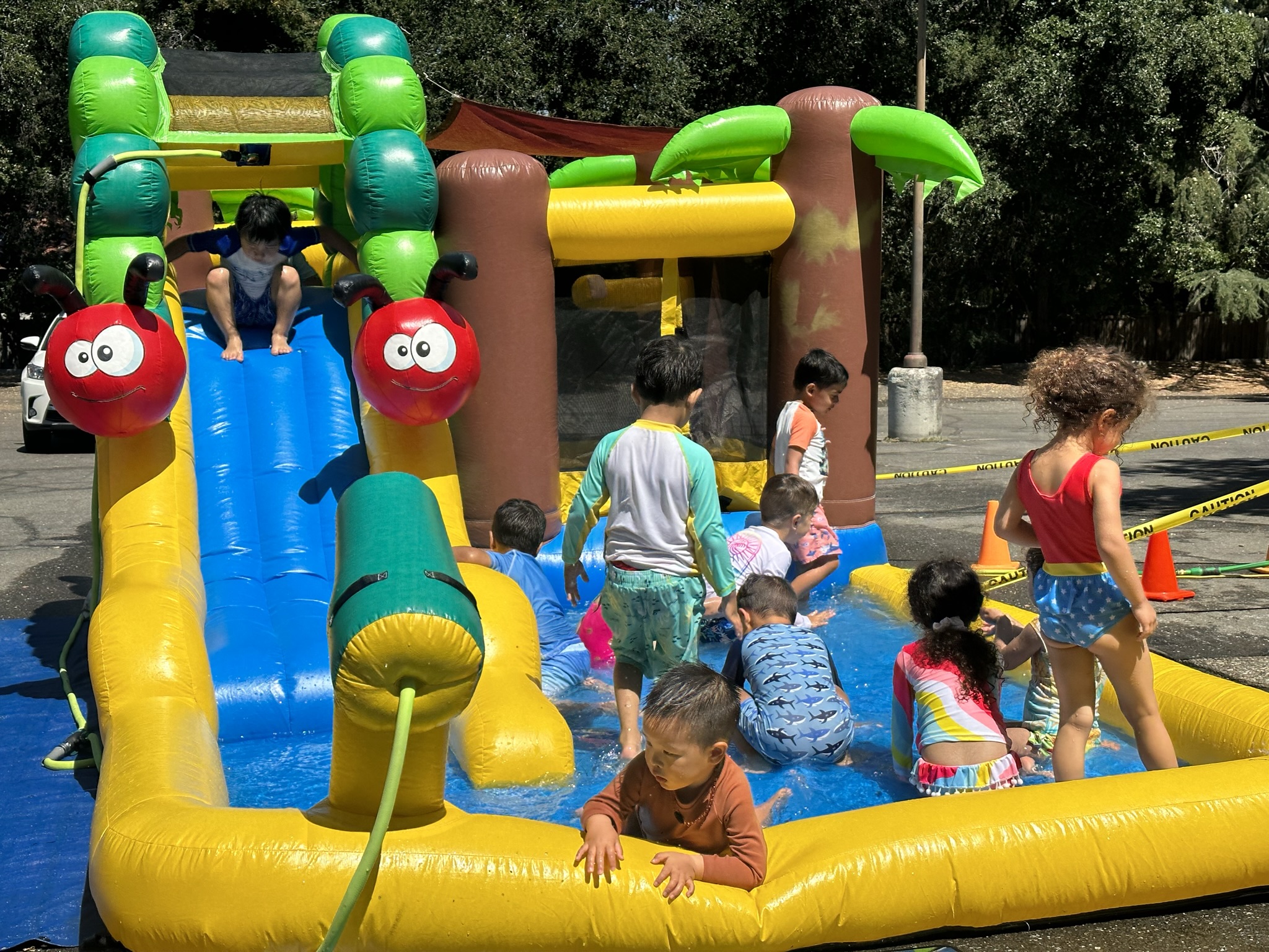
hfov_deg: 39.7
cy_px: 476
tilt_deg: -8.2
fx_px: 1760
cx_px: 634
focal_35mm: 48
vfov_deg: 30.3
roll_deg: +1.0
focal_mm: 6.86
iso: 64
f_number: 1.78
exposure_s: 1/5263
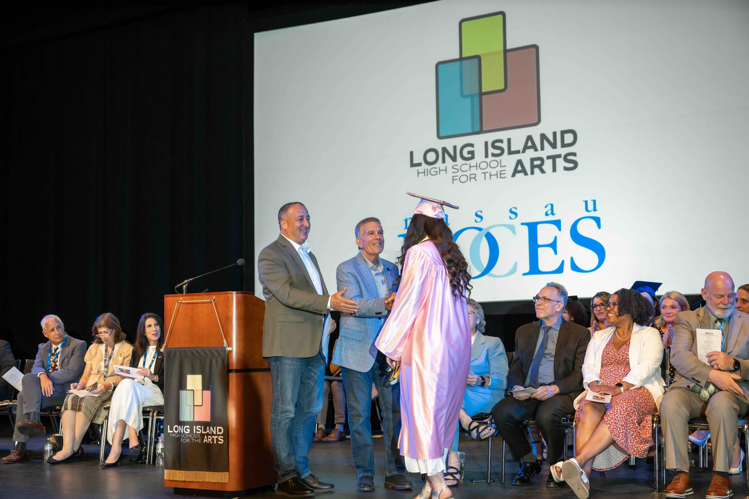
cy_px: 250
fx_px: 957
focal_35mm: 46
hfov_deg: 42.7
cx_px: 374
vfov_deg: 29.2
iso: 1600
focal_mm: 46
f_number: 4
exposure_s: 1/250
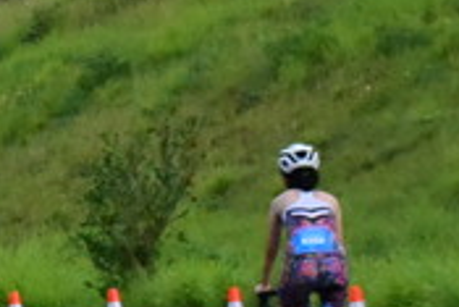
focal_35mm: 498
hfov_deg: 4.1
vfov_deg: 2.8
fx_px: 6355
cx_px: -532
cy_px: 332
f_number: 14
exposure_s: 1/3200
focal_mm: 112
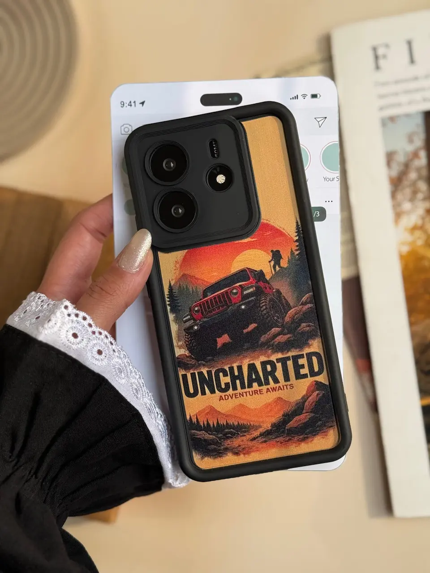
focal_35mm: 48
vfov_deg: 39.7
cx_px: 215
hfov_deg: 30.3
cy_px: 286
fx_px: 795
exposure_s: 1/1543
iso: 80
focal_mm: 6.76
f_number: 1.78
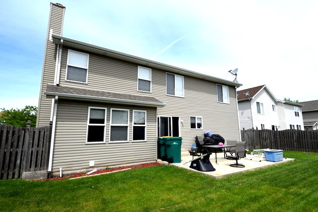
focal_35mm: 18
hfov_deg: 90.0
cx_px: 159
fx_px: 159
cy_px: 106
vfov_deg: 67.4
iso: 200
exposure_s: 1/800
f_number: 9
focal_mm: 12
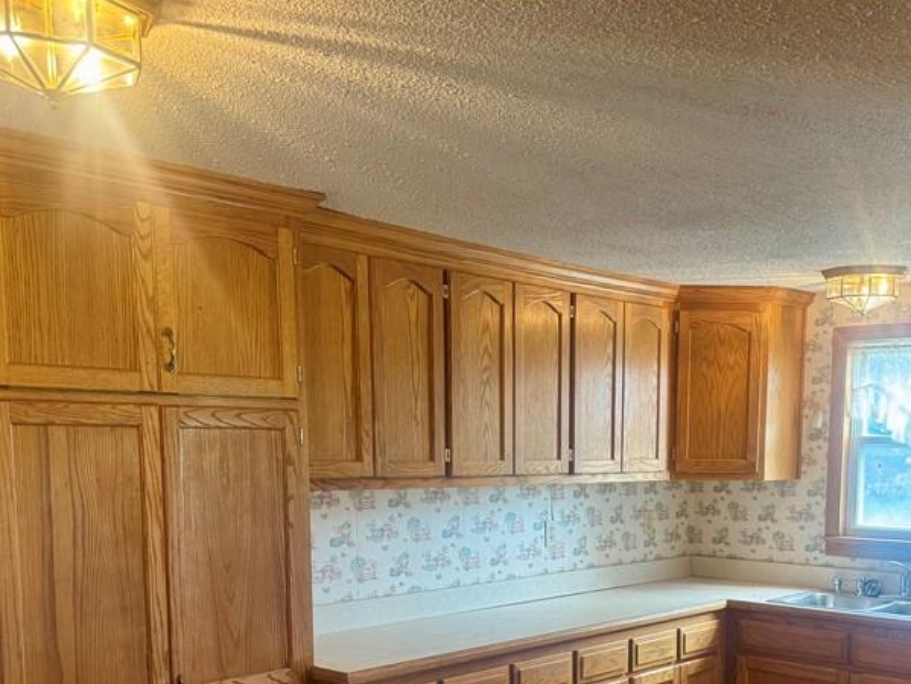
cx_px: 595
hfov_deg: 45.2
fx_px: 1080
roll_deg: -0.2
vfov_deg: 33.8
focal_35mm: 41
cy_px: 573
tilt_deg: -6.9
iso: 250
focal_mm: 6.76
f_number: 1.78
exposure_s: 1/60
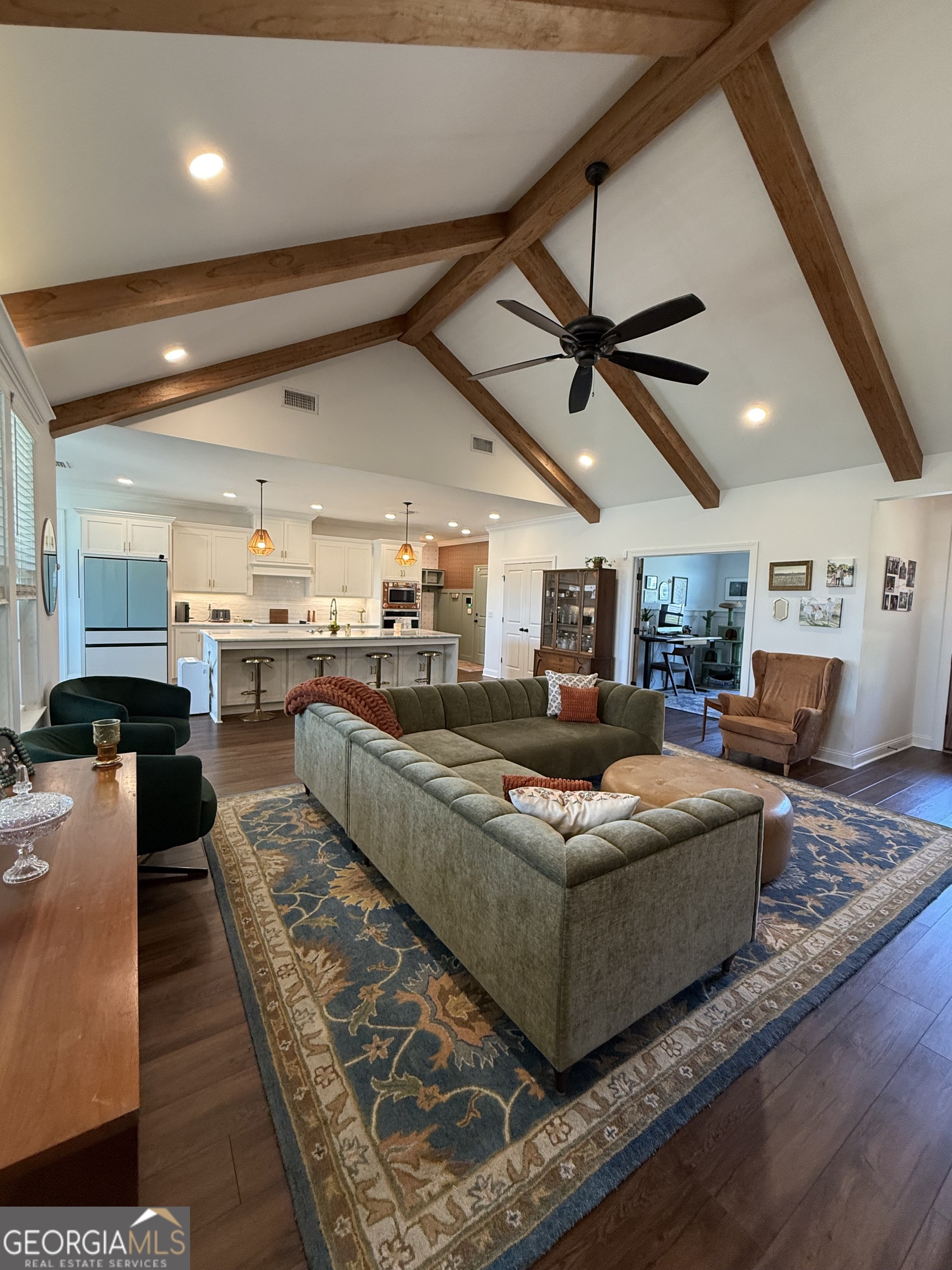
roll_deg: -2.6
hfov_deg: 85.7
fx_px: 513
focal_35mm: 14
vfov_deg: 102.1
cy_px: 635
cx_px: 476
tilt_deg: -4.3
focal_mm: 2.22
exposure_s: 1/60
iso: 200
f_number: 2.2
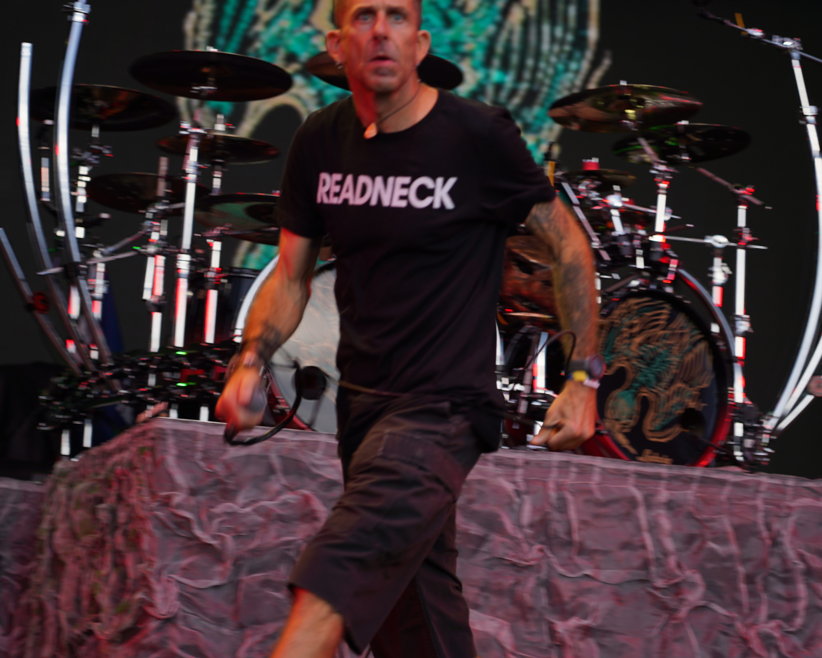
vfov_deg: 13.0
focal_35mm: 119
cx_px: 485
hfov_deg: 16.1
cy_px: 330
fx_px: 2895
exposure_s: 1/125
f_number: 4
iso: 125
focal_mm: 105
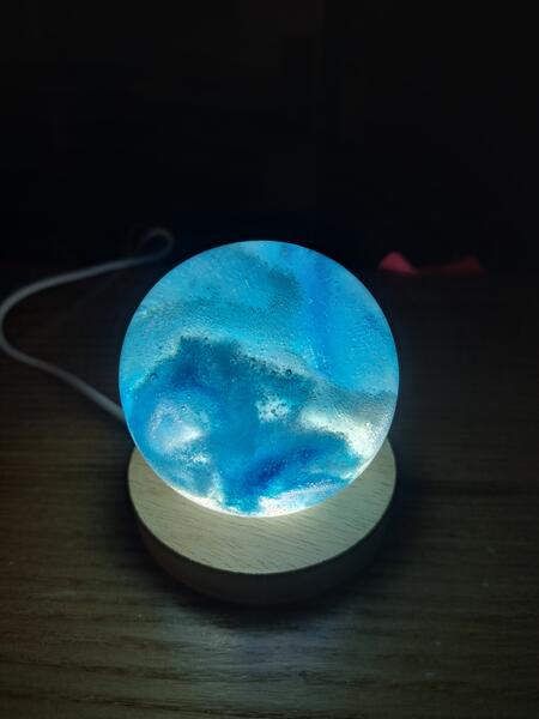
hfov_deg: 56.8
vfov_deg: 71.6
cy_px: 360
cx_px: 270
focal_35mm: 24
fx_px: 498
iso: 50
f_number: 1.8
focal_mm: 5.23
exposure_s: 1/50
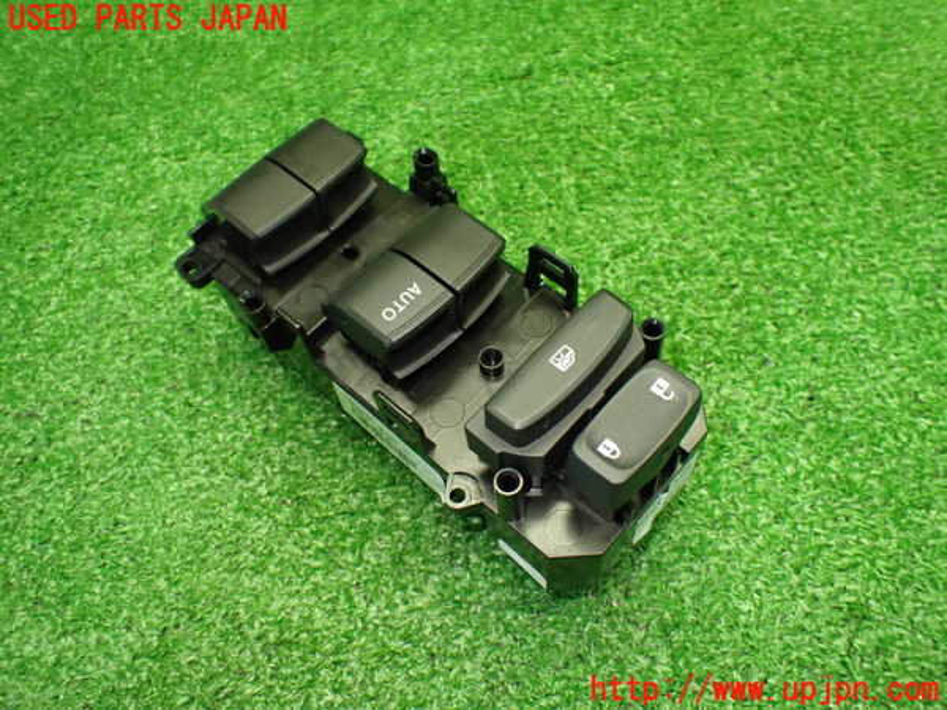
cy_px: 355
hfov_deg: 60.0
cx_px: 474
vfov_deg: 46.8
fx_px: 821
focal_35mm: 30
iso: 800
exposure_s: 1/125
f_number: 2.3
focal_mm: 5.4
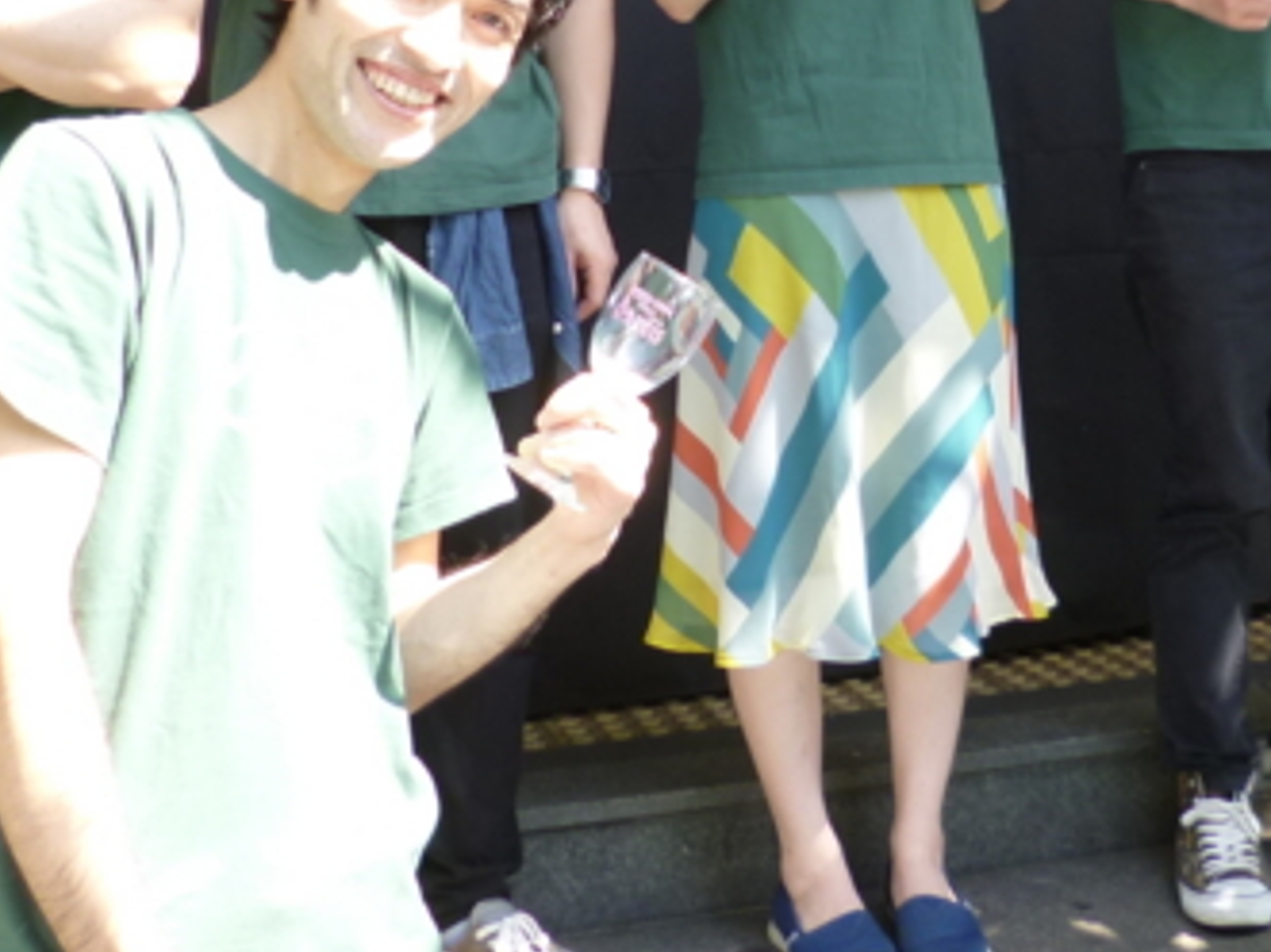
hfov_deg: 32.5
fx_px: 2129
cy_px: -50
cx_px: 987
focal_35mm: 58
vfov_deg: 23.9
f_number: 2.5
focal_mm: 4.3
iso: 100
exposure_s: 1/160
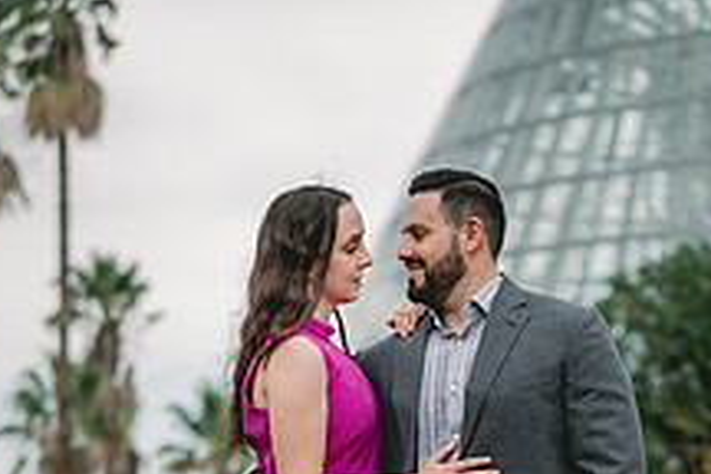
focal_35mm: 134
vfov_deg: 10.1
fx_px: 2646
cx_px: 431
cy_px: 569
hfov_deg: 15.3
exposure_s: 1/800
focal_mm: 50
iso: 80
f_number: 2
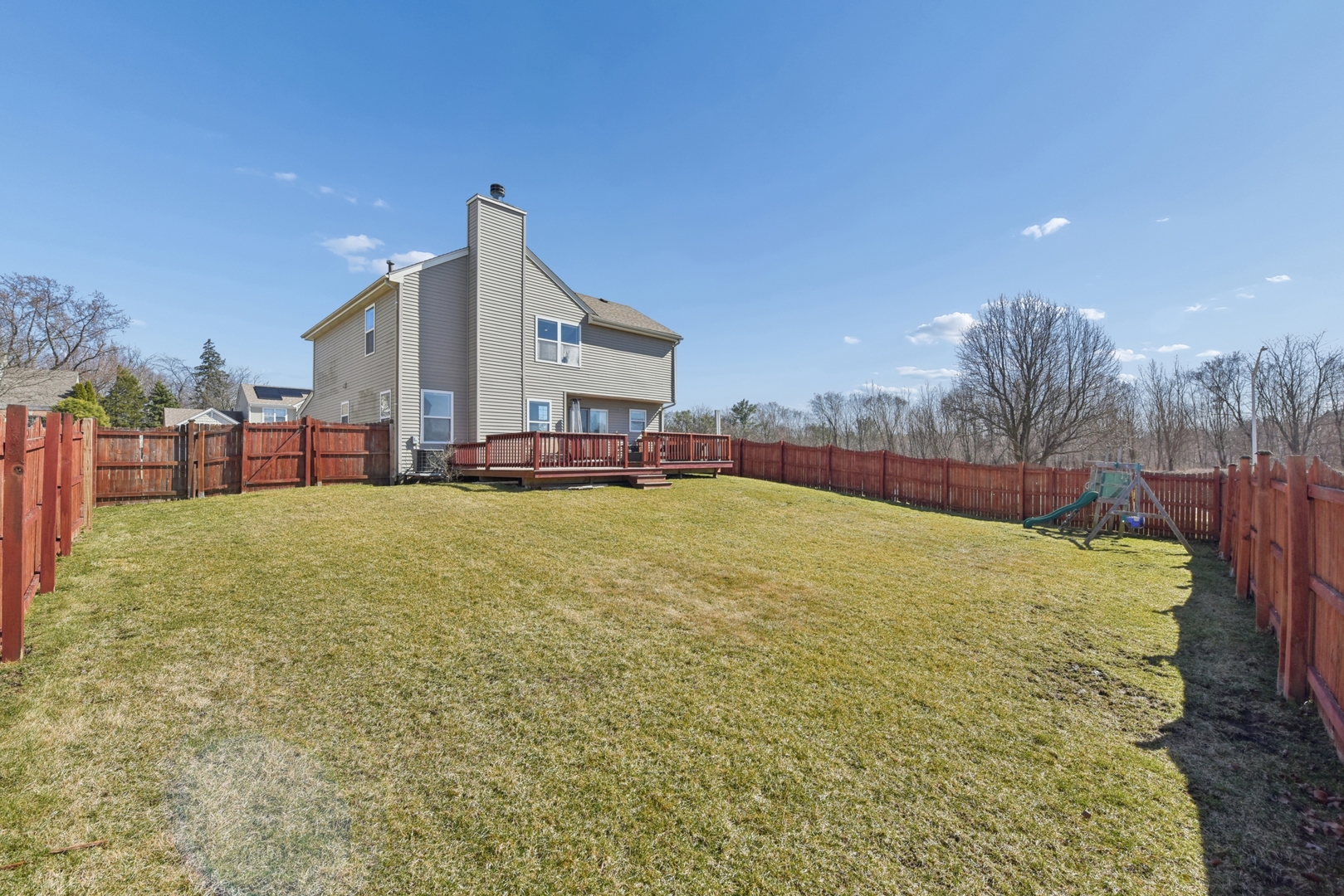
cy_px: 448
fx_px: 523
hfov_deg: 104.2
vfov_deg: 81.2
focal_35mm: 14
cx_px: 672
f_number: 8
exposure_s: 1/1600
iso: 400
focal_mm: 14
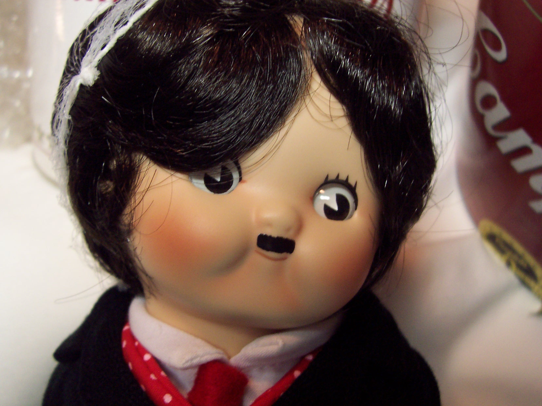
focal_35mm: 37
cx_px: 271
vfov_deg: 38.7
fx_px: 579
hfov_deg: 50.1
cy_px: 203
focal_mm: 5.6
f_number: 2.8
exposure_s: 1/20
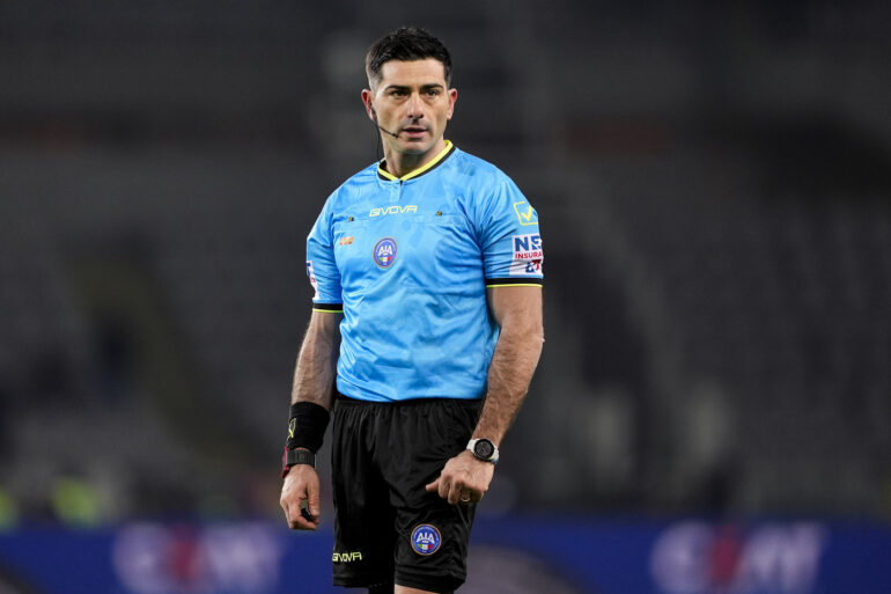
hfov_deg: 5.2
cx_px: 446
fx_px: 9897
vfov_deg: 3.4
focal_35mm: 400
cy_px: 297
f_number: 2.8
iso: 2000
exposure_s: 1/1600
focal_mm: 400
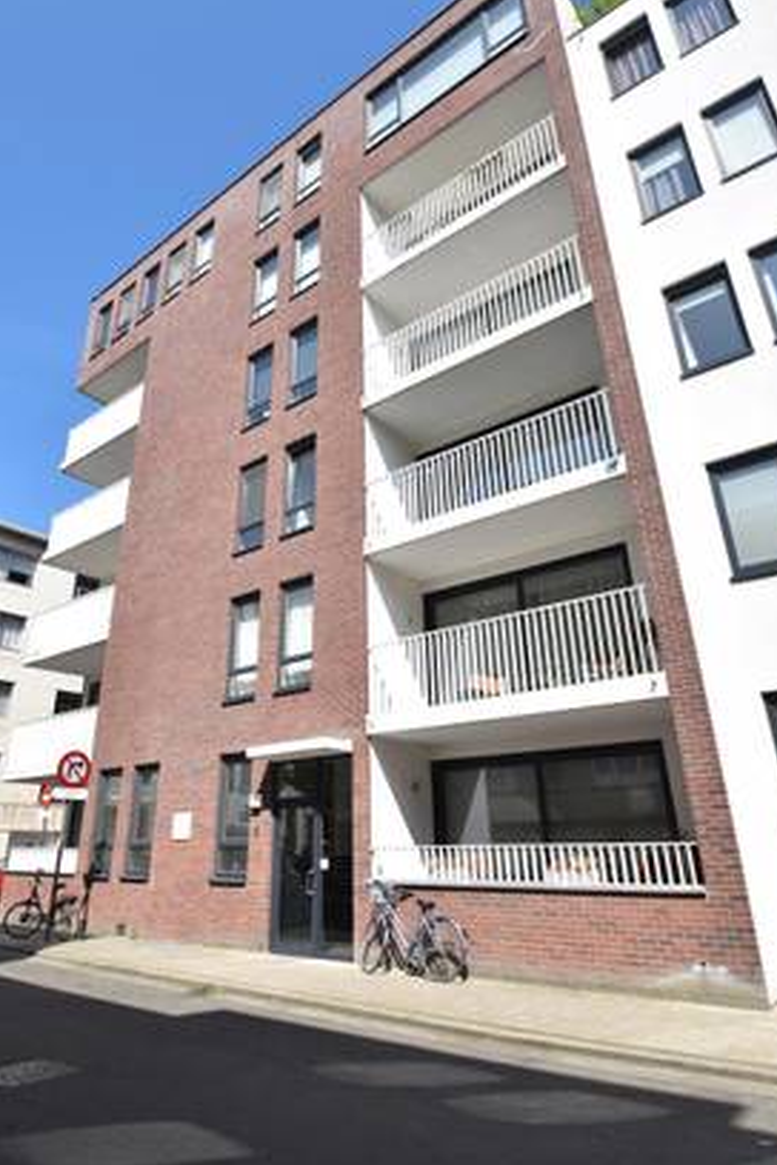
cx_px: 363
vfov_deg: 83.0
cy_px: 531
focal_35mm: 20
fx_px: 657
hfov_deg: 61.1
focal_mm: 11.5
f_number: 10
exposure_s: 1/400
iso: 200
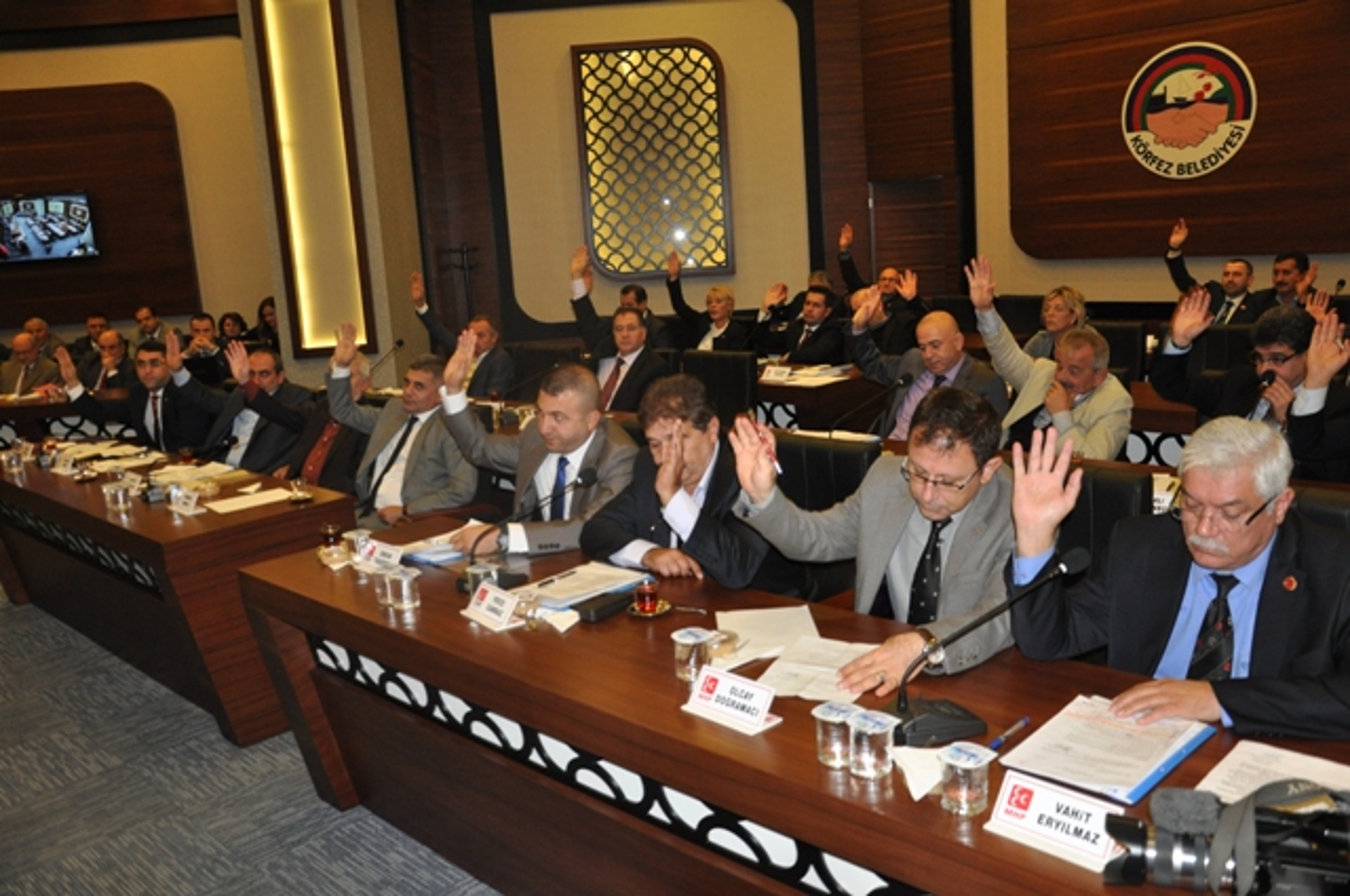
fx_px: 1180
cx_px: 675
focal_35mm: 32
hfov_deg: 59.6
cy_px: 448
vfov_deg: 41.6
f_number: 3.8
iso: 800
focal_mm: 21
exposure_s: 1/60
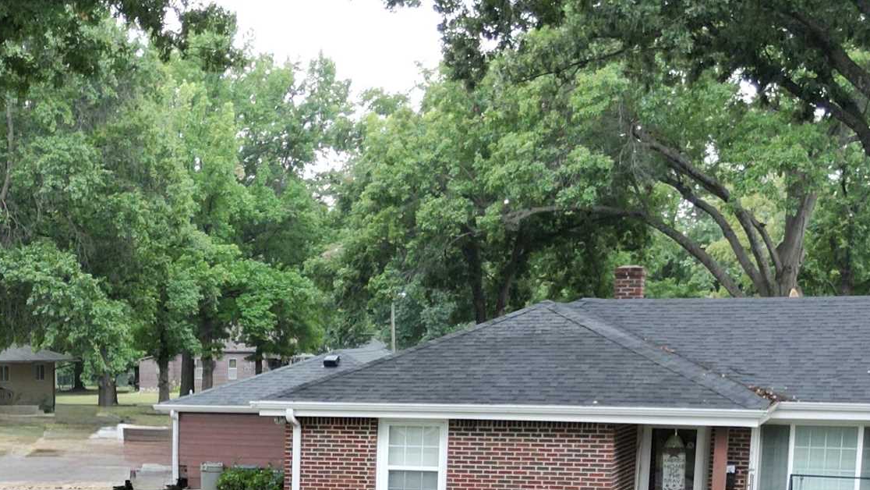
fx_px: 1661
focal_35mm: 72
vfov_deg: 16.1
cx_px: 143
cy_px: 598
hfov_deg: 28.6
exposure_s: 1/350
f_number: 1.7
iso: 200
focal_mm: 6.72
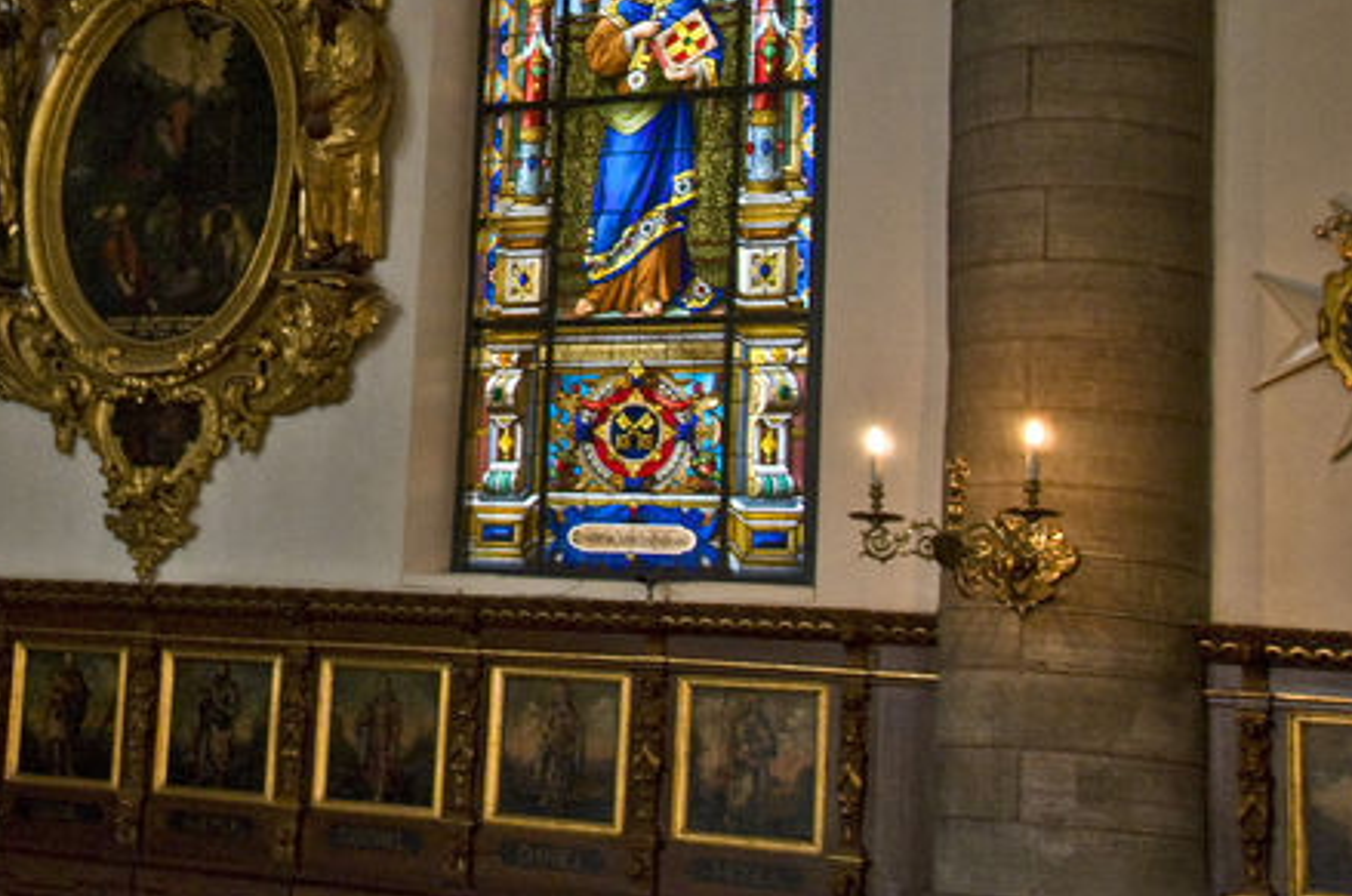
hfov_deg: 24.2
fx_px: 2999
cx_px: -9
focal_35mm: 80
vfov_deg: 16.7
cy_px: 20
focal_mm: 26
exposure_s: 1/13
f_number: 6.3
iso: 500
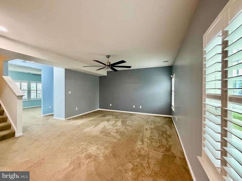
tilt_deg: +0.2
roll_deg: +0.0
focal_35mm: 14
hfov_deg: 102.1
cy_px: 90
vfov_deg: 85.7
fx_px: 98
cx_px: 121
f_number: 2.2
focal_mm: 2.22
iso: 640
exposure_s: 1/60
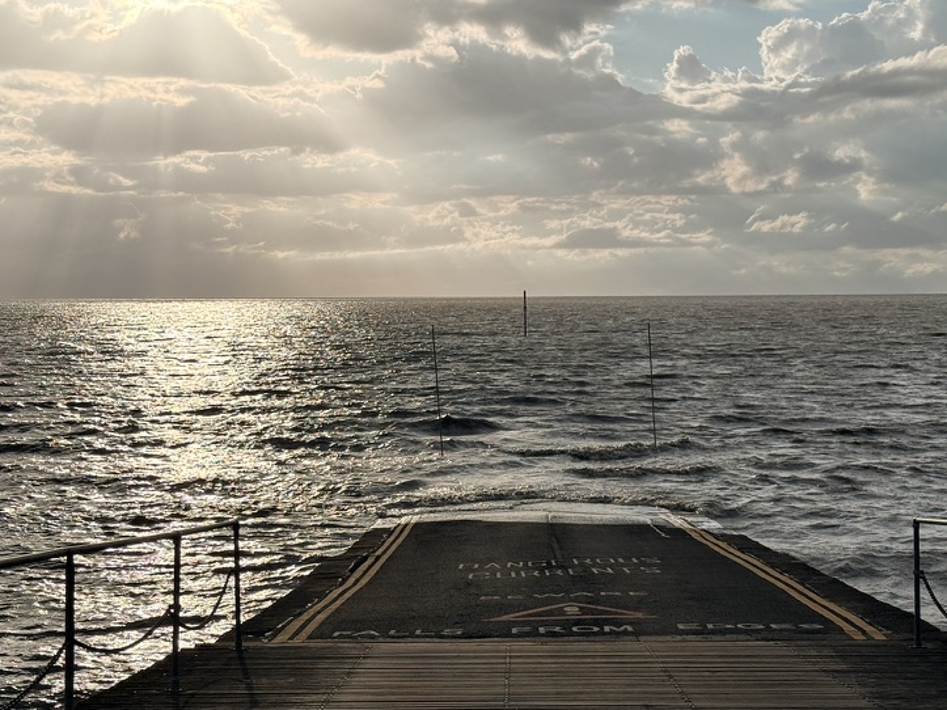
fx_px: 1860
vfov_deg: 21.6
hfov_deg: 28.5
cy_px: 398
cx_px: 524
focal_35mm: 68
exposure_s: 1/11364
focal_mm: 6.76
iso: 50
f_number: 1.78
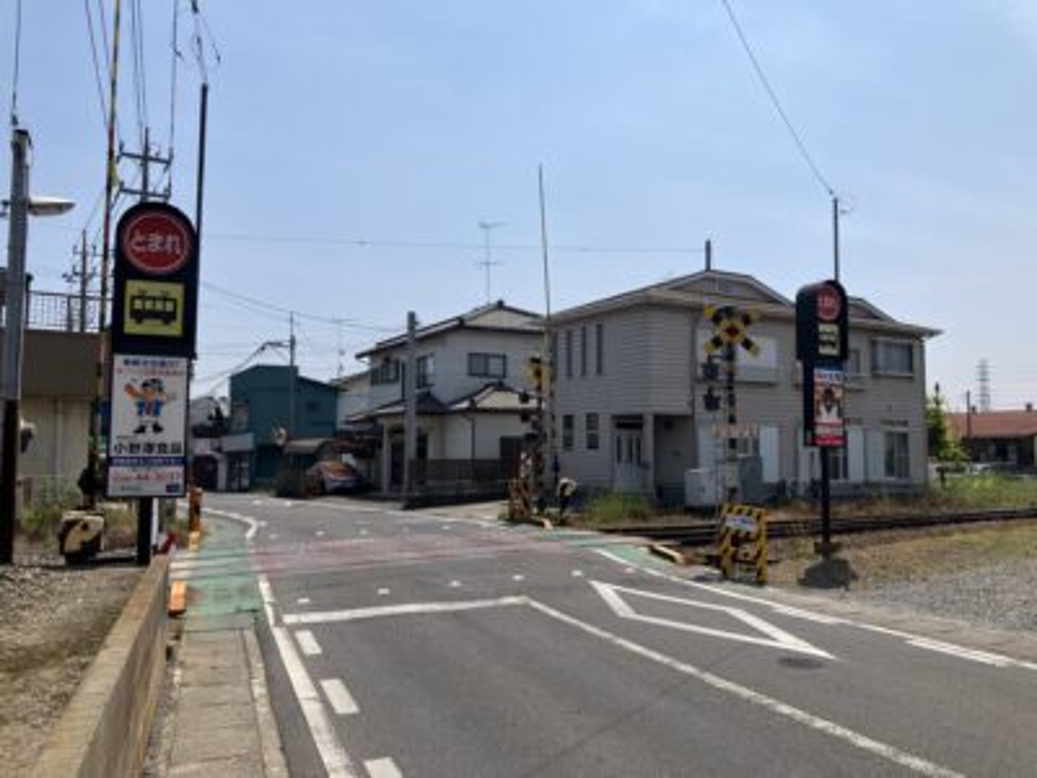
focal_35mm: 28
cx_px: 518
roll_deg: -0.6
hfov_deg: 63.4
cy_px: 389
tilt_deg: +4.5
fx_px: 839
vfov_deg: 49.7
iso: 32
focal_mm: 3.99
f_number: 1.8
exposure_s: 1/2558
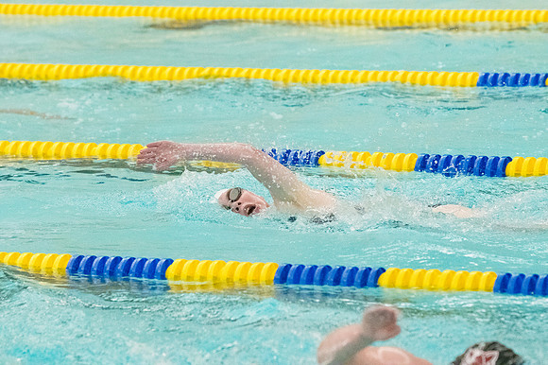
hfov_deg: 6.9
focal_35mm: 300
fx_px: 4564
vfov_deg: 4.6
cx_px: 274
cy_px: 182
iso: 8000
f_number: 4.5
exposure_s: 1/1250
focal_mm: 200
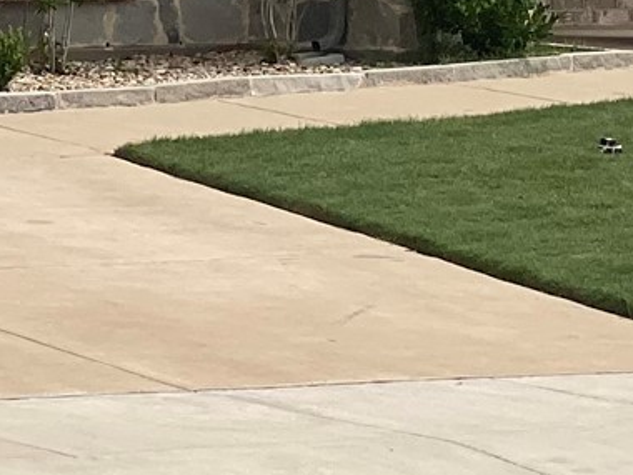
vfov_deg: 5.2
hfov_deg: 7.0
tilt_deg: +4.9
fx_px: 5120
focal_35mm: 280
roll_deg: +0.7
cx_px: -113
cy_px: -527
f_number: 2
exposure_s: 1/2660
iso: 20
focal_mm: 6
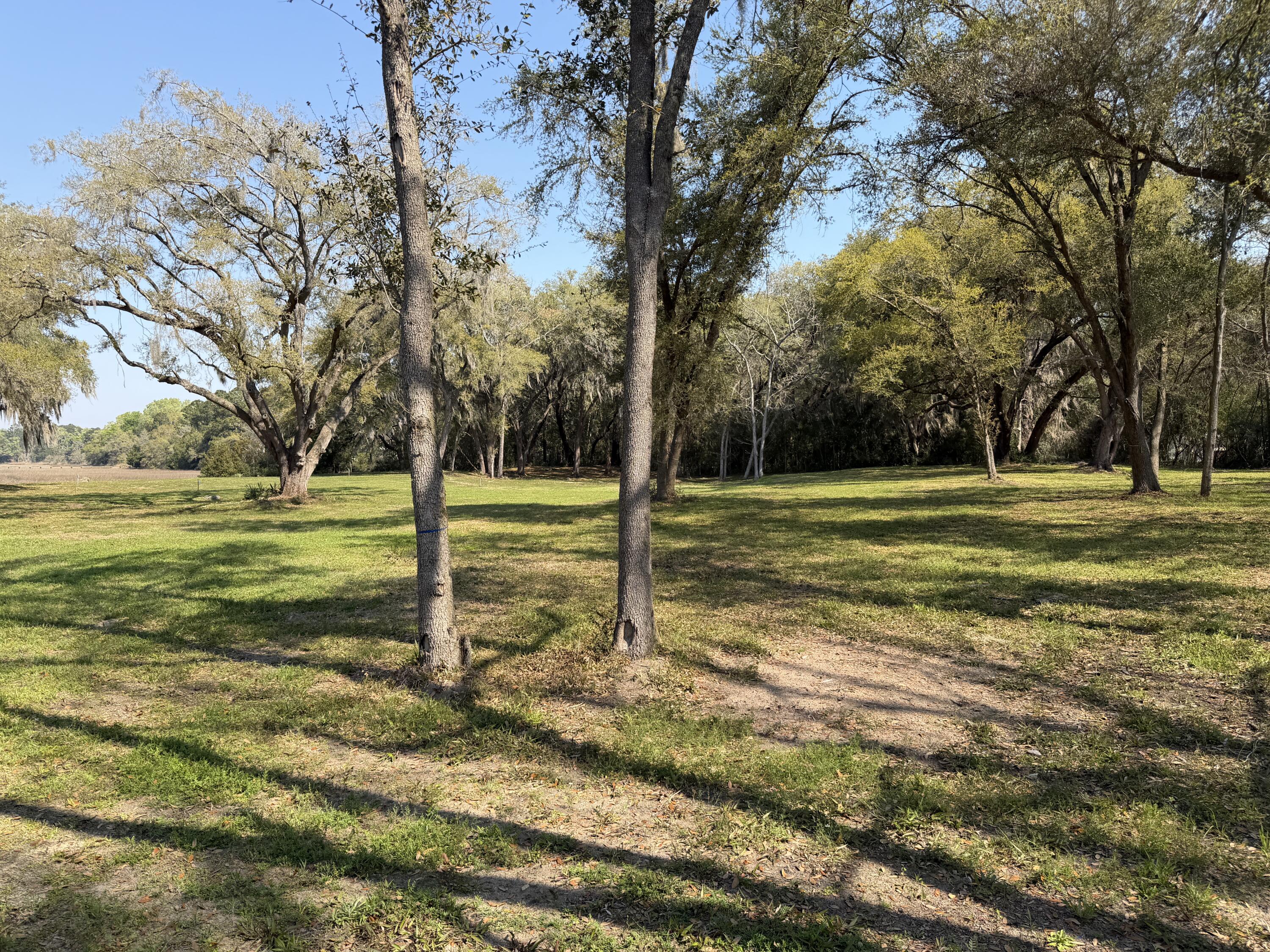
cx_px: 635
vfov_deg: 56.8
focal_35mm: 24
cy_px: 476
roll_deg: -0.1
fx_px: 881
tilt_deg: -0.3
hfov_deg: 71.6
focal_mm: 6.76
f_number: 1.78
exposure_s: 1/2169
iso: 80
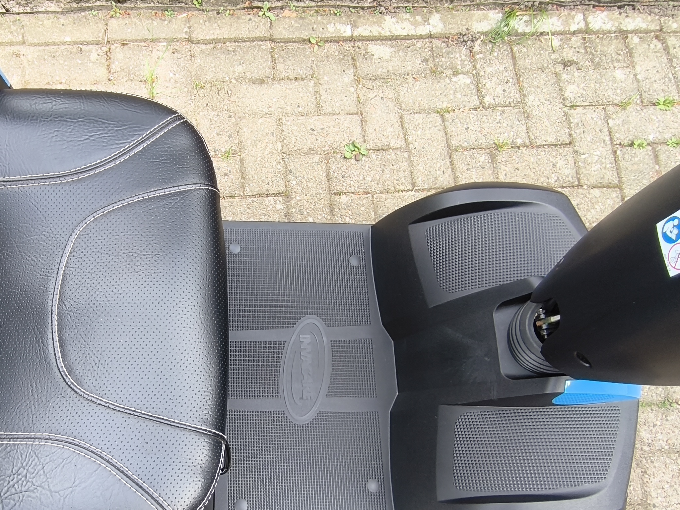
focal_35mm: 24
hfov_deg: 69.4
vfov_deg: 55.6
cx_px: 224
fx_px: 472
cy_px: 342
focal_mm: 1.65
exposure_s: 1/128
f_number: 2.2
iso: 50
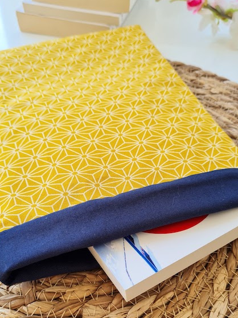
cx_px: 115
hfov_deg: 49.7
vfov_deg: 63.4
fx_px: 257
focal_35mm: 28
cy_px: 168
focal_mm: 5.4
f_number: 1.8
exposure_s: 1/158
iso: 50
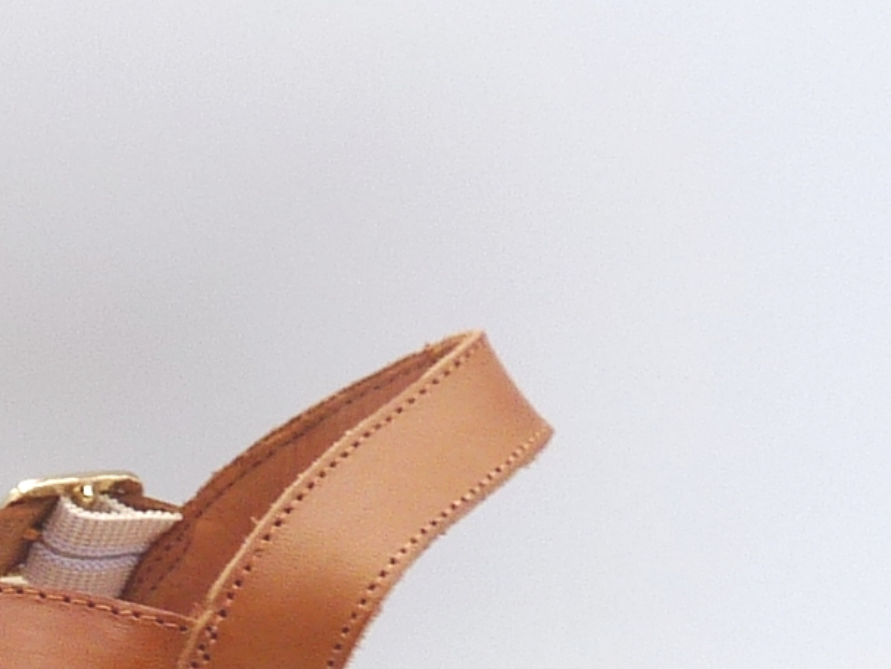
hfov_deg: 14.5
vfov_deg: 11.0
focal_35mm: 132
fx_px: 3399
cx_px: -172
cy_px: 875
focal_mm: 4.9
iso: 100
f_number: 4
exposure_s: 1/200
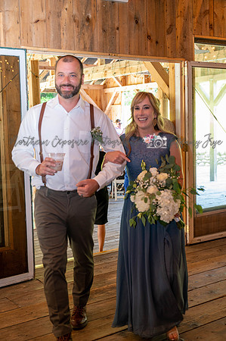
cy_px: 170
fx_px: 462
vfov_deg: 40.4
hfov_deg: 27.5
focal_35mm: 49
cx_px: 113
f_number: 4
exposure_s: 1/60
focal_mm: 49
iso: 1100
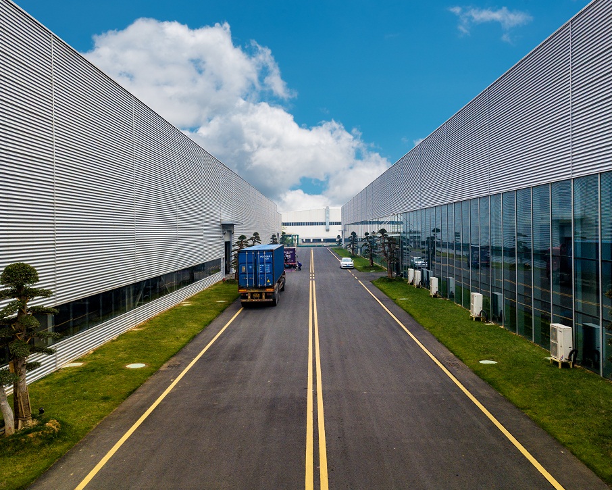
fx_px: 507
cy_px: 238
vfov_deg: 51.5
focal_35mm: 28
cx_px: 311
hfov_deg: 62.2
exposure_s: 1/450
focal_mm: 4.73
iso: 100
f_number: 2.2
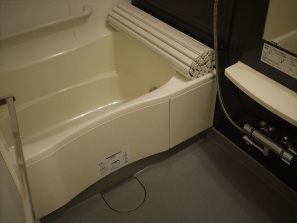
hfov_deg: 46.8
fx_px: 343
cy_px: 112
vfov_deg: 36.0
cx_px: 148
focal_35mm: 40
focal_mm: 20
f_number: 1.7
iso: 100
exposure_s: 1/30
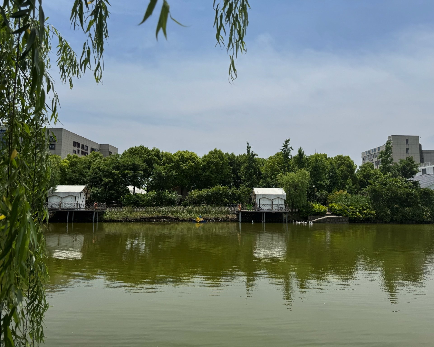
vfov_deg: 56.8
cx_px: 231
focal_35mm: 25
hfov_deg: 68.0
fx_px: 321
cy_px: 174
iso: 80
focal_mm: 6.86
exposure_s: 1/9009
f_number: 1.78
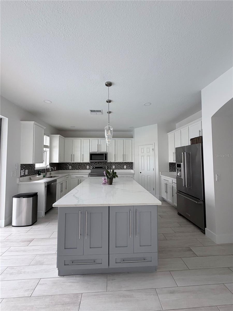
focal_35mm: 14
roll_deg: +0.4
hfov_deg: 85.7
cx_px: 116
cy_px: 156
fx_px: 126
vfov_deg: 102.1
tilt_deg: +2.7
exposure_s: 1/105
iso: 320
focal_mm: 2.22
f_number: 2.2
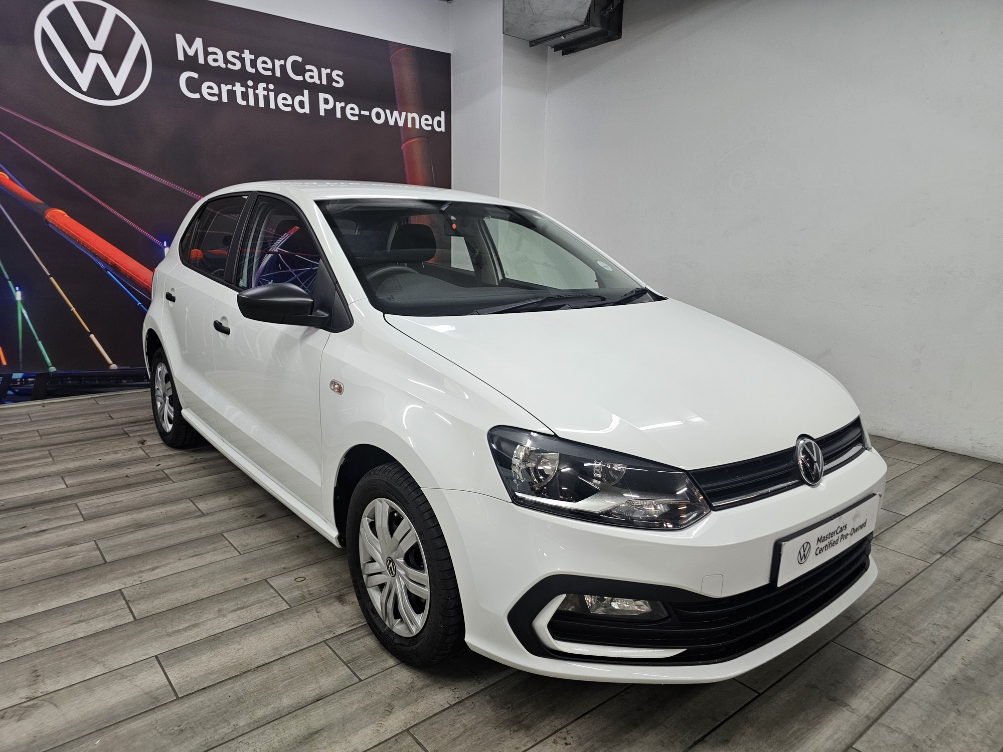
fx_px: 666
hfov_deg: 73.9
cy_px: 376
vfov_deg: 58.9
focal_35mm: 23
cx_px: 502
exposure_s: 1/100
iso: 200
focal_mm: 6.3
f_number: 1.7
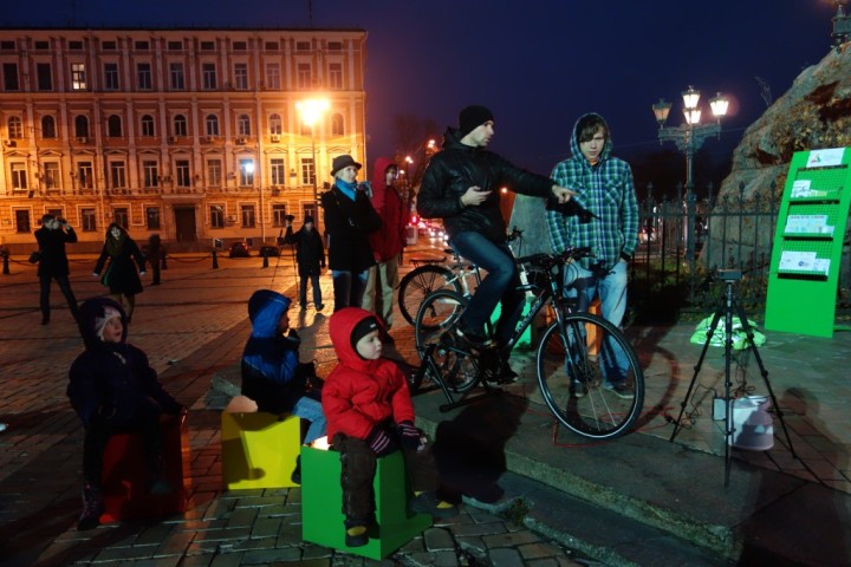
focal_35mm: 28
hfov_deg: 65.5
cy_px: 284
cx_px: 426
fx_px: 662
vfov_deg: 46.4
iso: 800
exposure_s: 1/50
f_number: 1.8
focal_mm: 10.4
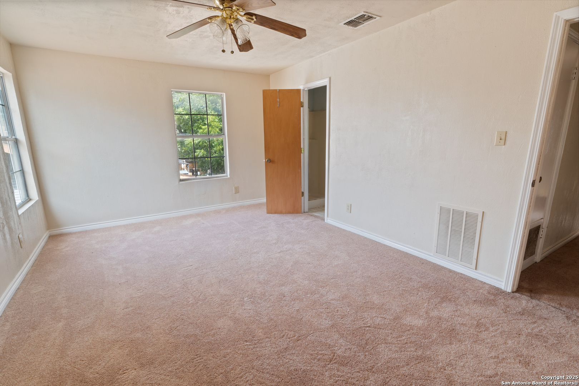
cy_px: 193
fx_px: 265
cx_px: 290
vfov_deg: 72.1
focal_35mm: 16
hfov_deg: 95.0
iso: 200
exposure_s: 1/8
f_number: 10
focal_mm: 11
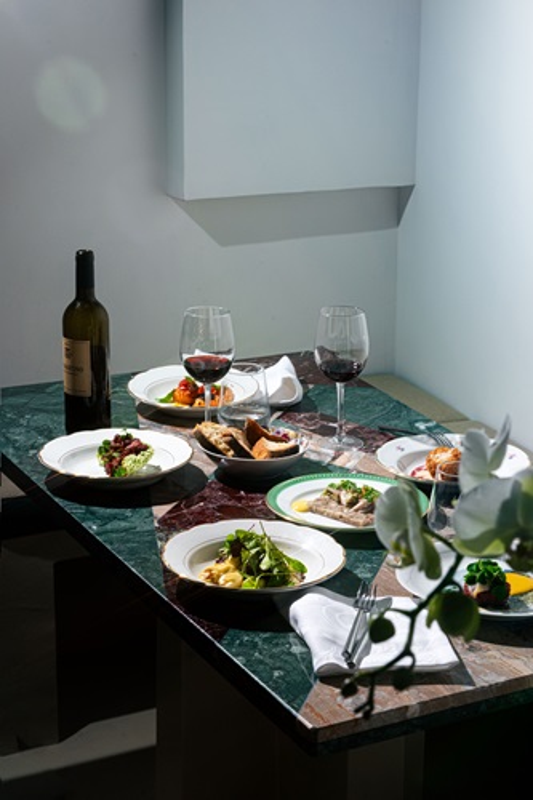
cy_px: 400
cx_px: 266
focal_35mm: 70
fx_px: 1556
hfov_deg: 19.4
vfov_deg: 28.9
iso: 400
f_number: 13
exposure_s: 1/250
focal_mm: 70
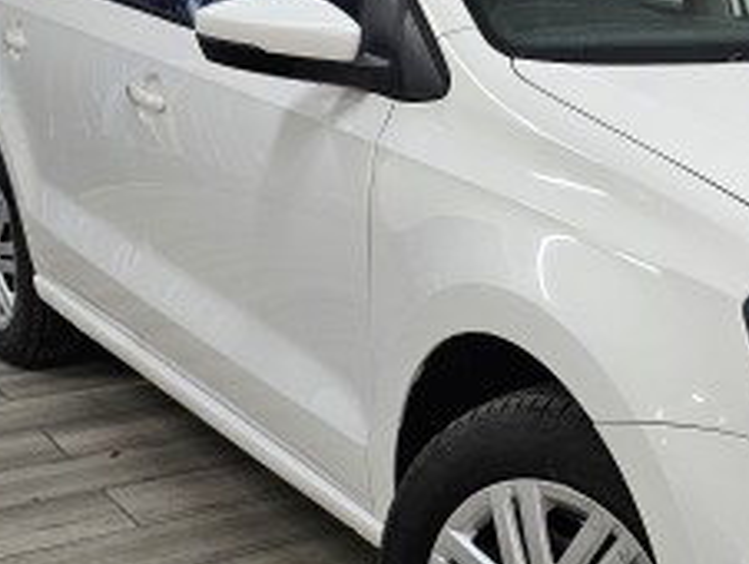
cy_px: 219
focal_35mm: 65
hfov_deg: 28.0
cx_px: 746
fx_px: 1408
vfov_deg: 22.6
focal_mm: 6.3
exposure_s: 1/100
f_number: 1.7
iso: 200
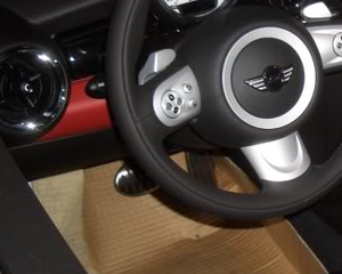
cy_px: 105
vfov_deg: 20.9
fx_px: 739
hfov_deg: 24.6
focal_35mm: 73
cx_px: 360
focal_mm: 5.8
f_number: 2.6
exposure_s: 1/60
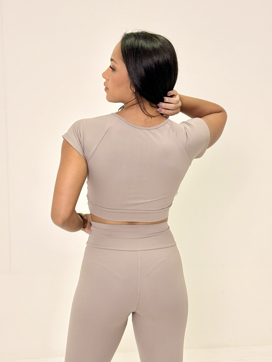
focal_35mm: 48
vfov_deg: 39.7
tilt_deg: -6.9
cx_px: 136
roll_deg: -1.1
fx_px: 503
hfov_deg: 30.3
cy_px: 181
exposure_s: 1/60
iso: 64
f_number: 1.78
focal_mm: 6.76
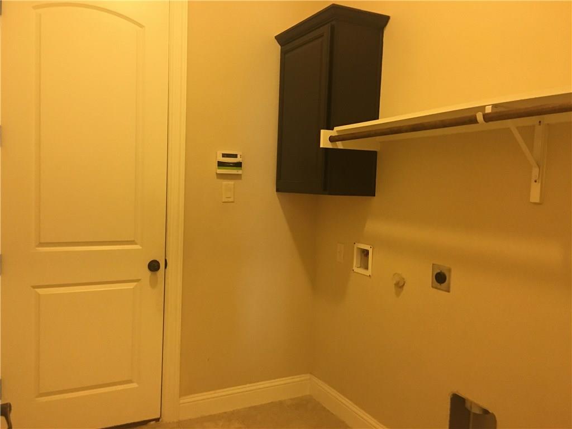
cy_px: 214
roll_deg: -0.9
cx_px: 286
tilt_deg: -2.1
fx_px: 479
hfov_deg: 61.7
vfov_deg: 48.2
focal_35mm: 29
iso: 200
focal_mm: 4.15
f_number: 2.2
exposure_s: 1/20
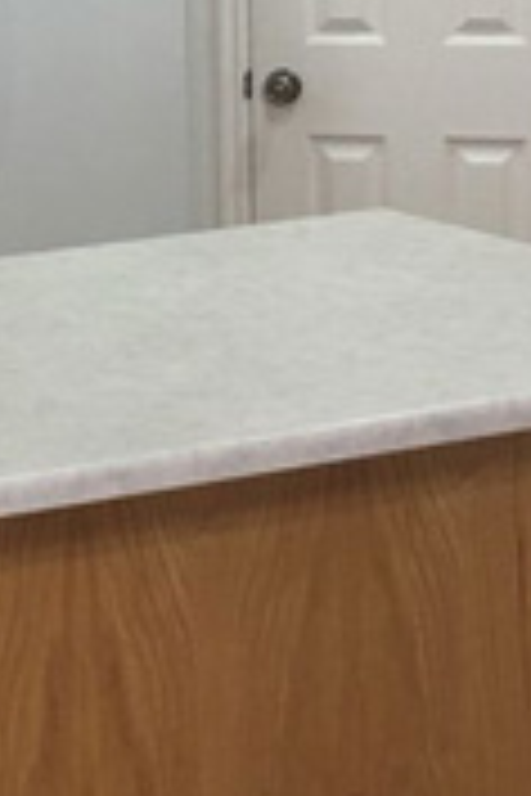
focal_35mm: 109
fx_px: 2411
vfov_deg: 18.4
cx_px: -306
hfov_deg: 11.9
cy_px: 63
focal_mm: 4.15
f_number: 2.2
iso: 40
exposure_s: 1/15
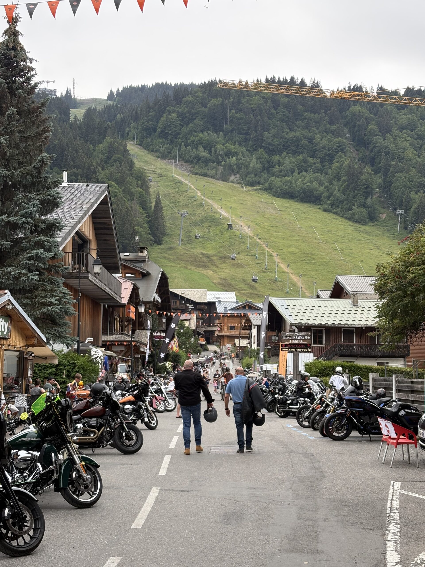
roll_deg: -1.0
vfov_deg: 36.8
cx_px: 212
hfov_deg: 28.0
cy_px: 284
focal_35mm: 52
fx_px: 851
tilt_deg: +6.5
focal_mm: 5.96
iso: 32
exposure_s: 1/571
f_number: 1.6
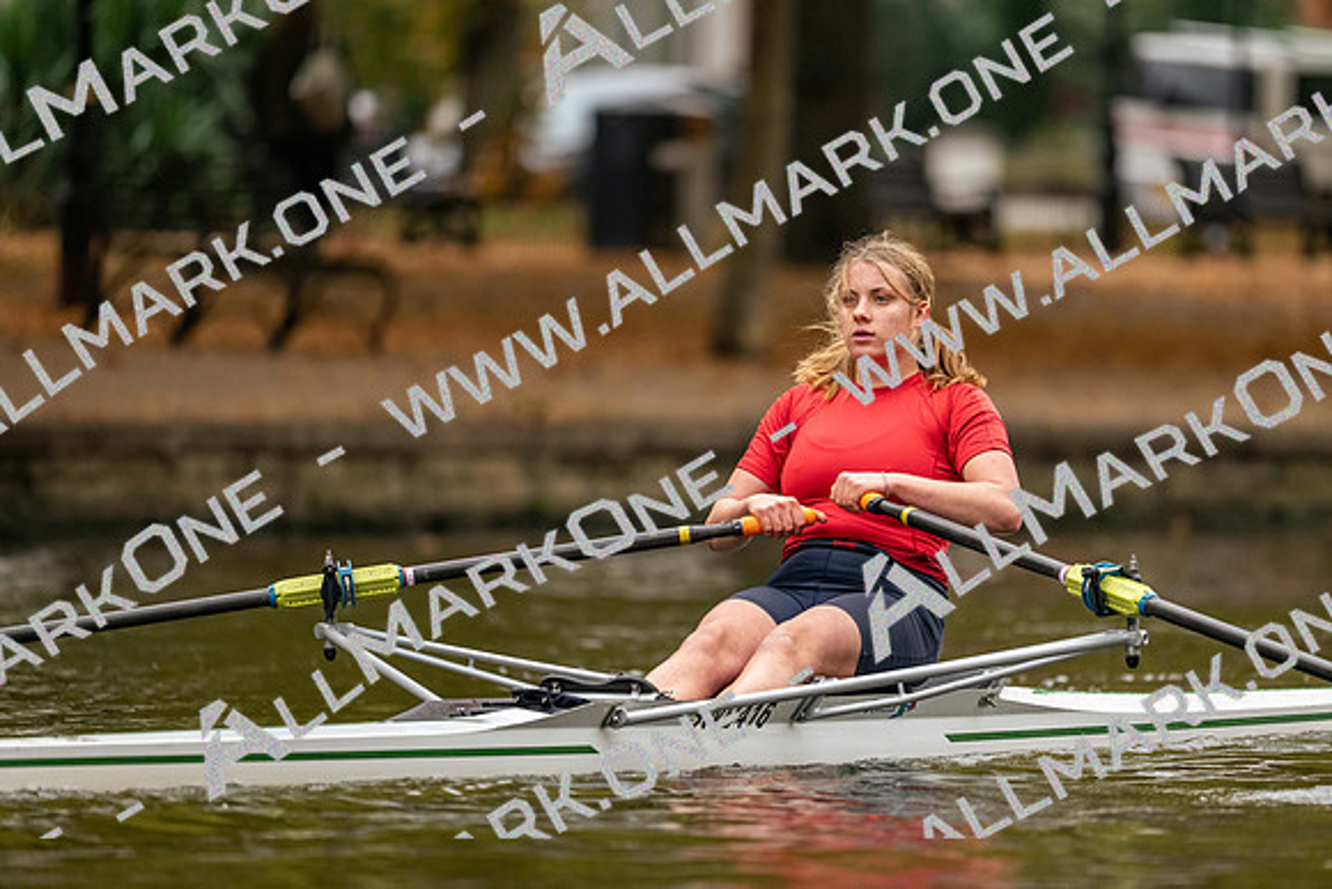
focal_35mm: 400
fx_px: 14803
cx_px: 666
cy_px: 444
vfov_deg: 3.4
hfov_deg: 5.2
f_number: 4.5
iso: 2500
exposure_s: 1/2500
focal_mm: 400
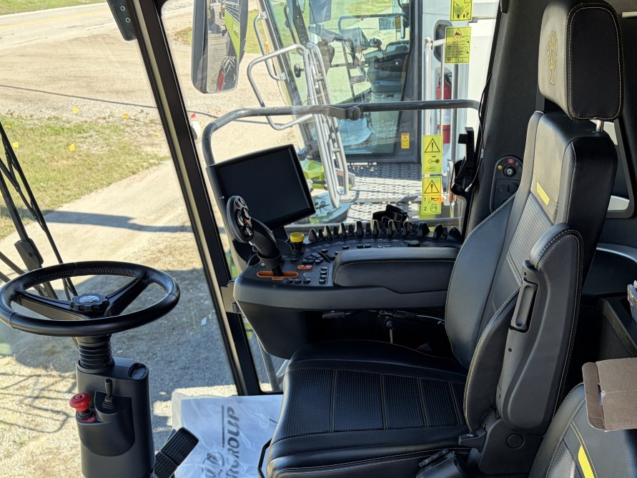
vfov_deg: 33.7
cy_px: 357
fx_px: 773
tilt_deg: -26.6
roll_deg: +2.2
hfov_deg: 44.7
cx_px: 350
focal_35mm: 42
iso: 50
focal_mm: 5.96
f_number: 1.6
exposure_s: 1/475
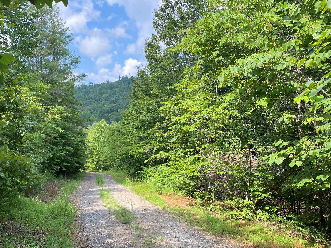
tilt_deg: -1.5
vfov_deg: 41.7
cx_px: 117
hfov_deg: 53.1
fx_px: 325
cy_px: 139
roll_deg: +1.1
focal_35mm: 34
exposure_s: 1/620
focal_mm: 4.25
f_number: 1.8
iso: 32
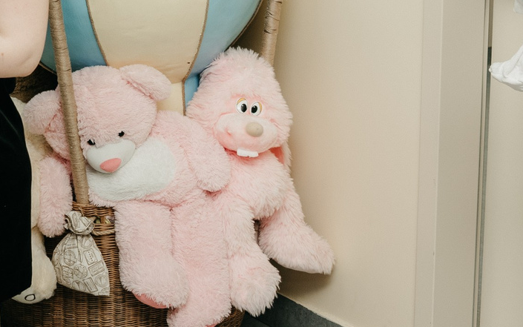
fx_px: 1468
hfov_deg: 19.6
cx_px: 6
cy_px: 15
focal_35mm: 103
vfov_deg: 12.6
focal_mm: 27
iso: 250
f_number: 4.5
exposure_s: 1/160
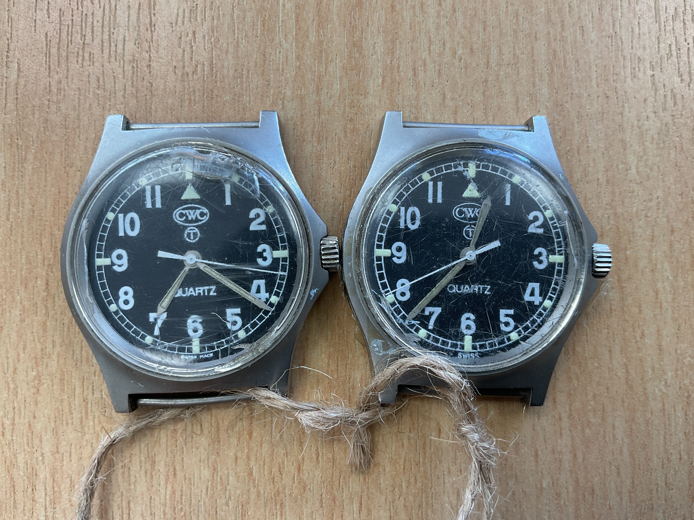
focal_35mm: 29
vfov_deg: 48.2
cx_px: 347
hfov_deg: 61.7
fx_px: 581
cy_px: 260
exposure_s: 1/100
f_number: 1.8
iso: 25
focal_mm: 3
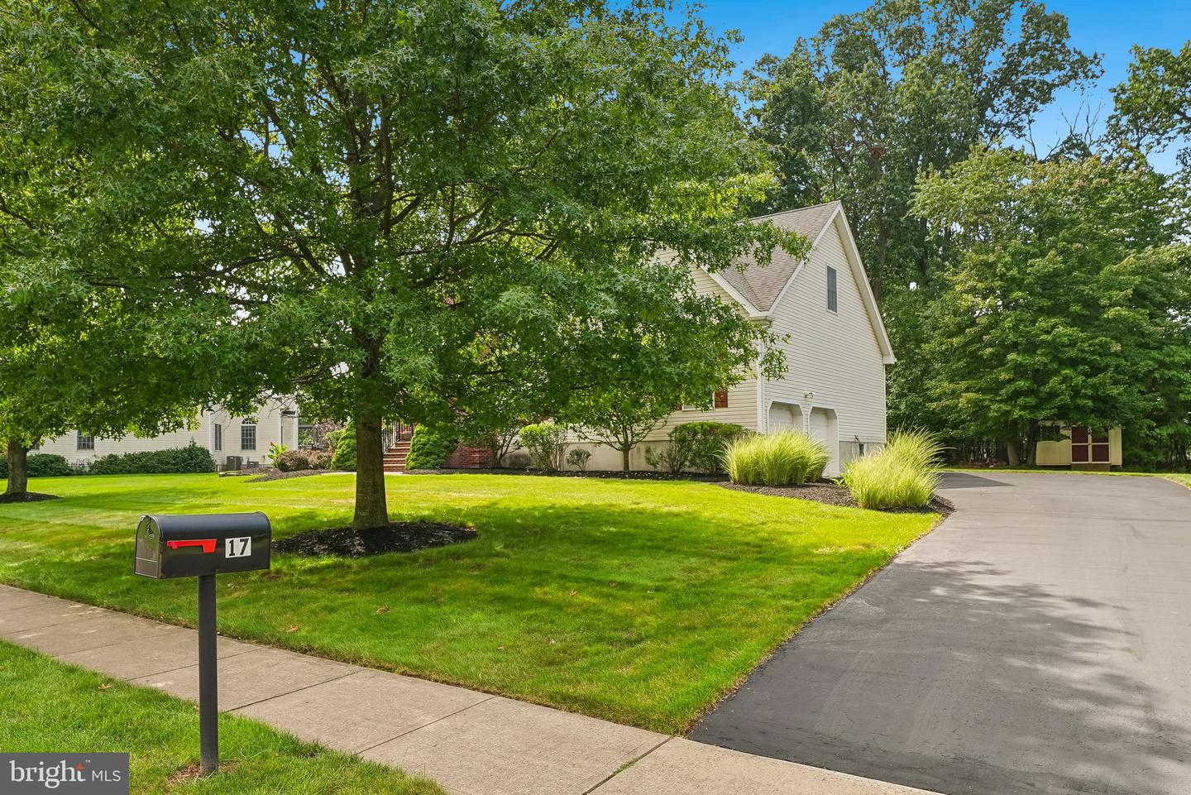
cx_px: 596
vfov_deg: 53.2
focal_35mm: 24
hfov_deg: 73.7
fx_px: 794
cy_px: 398
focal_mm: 24
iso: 800
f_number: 11
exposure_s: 1/200
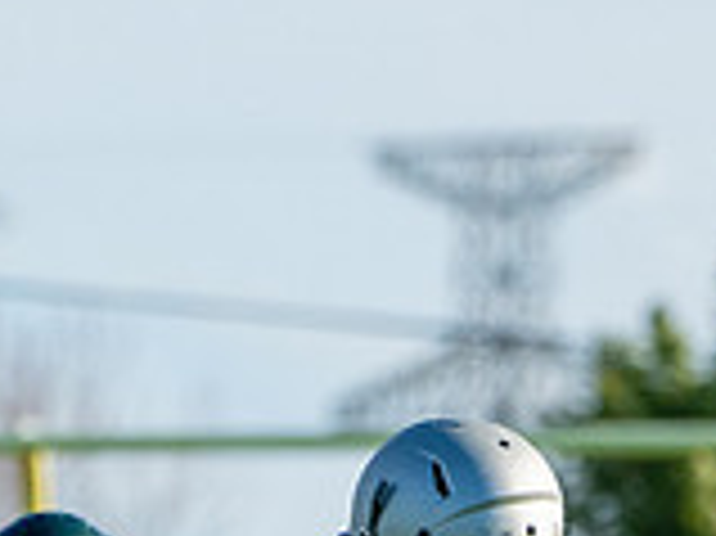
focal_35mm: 1388
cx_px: 201
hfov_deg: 1.4
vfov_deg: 1.1
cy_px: 833
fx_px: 28688
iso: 500
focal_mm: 262
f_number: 5.6
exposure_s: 1/2500
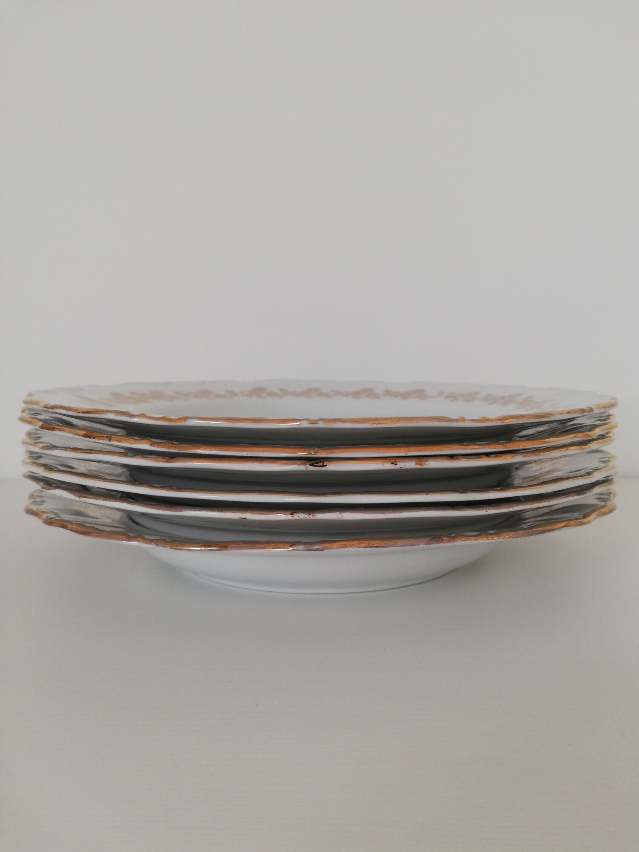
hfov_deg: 53.1
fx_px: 640
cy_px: 426
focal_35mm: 26
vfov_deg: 67.3
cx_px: 320
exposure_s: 1/120
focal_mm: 3.81
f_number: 2.2
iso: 80
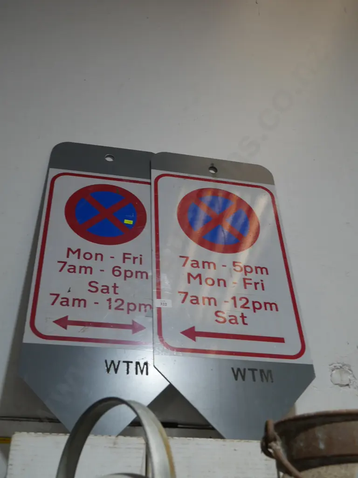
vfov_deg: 46.8
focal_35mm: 40
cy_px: 239
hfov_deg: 36.0
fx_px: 552
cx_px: 179
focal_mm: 20
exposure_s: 1/60
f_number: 4.5
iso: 500
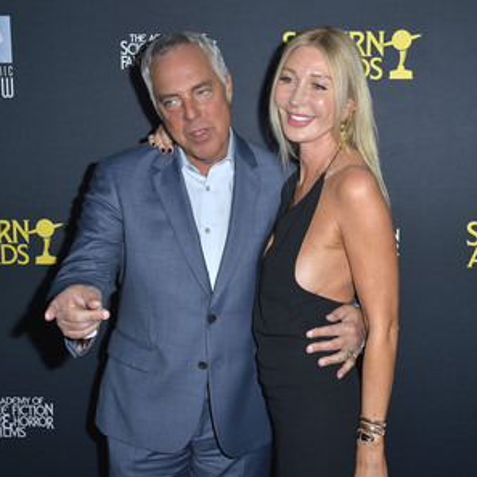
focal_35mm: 54
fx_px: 842
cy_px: 239
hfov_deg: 31.6
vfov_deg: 31.6
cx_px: 265
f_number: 6.3
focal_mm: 42
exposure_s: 1/250
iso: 250
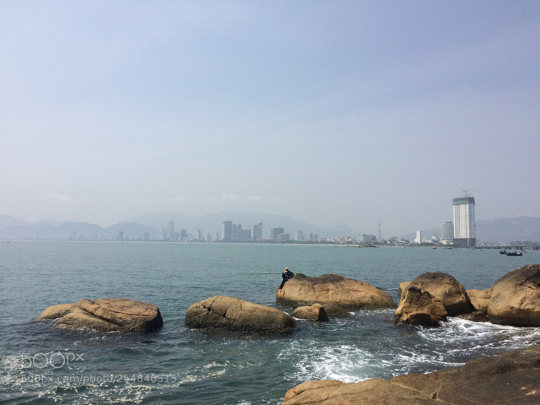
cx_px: 270
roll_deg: -0.3
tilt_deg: +3.5
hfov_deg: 61.7
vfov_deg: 48.2
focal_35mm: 29
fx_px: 452
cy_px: 202
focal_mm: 4.15
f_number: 2.2
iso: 32
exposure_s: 1/4115
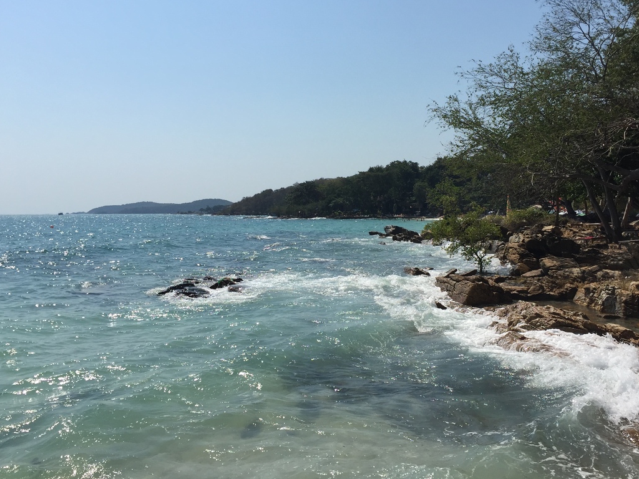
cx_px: 368
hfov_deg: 53.7
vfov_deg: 41.7
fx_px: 628
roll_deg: -1.5
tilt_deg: -0.6
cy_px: 216
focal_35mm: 34
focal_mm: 4.15
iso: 32
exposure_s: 1/4405
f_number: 2.2
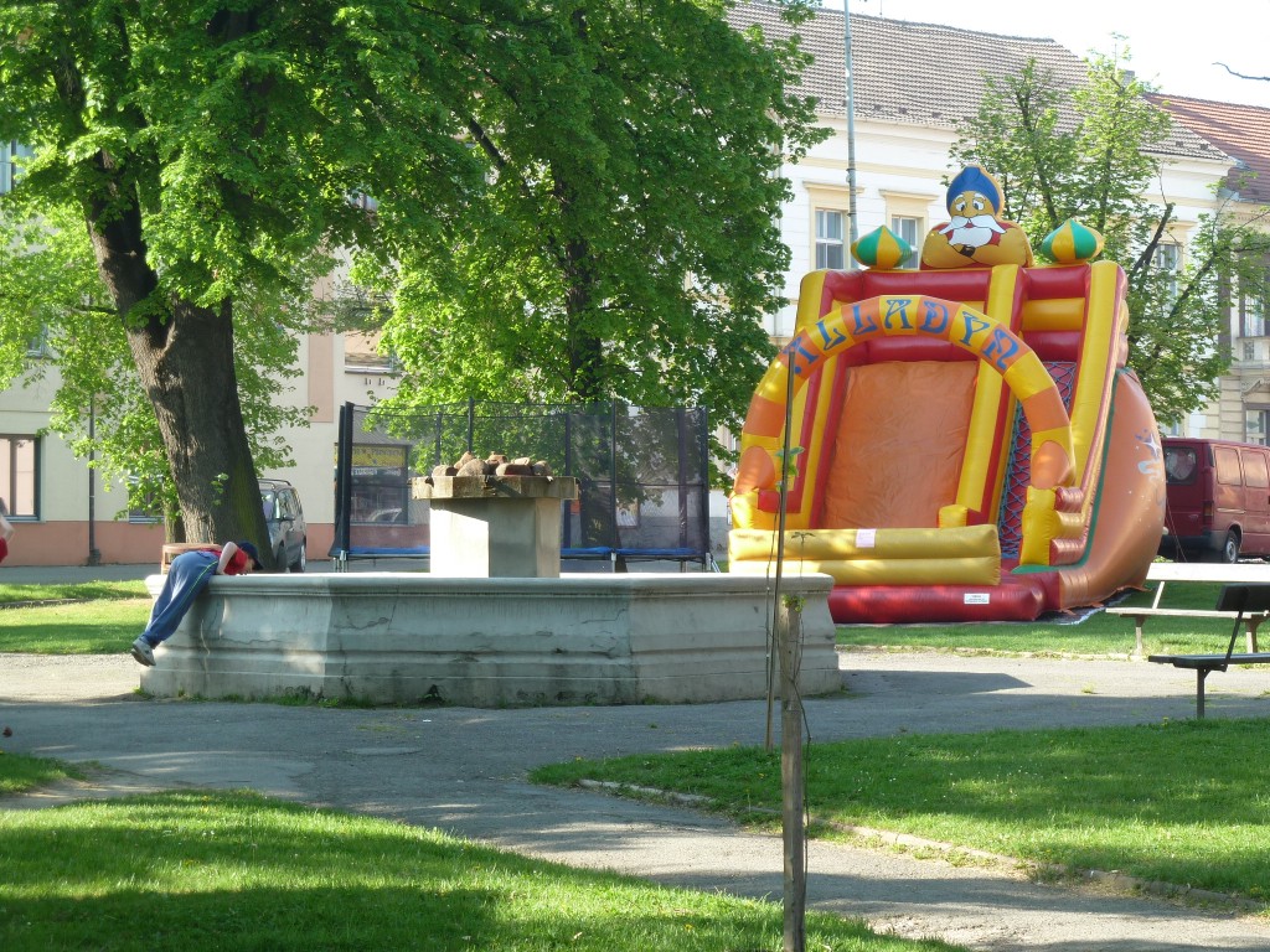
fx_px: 3522
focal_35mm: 96
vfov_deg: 15.4
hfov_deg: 20.4
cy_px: 476
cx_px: 635
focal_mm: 15.8
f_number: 4.3
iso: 80
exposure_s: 1/80
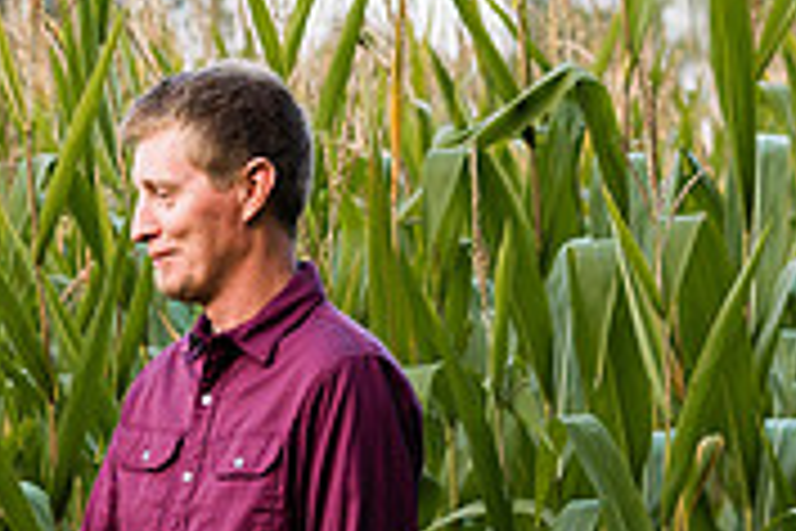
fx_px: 5174
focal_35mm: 234
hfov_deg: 8.7
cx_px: -197
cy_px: 320
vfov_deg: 5.9
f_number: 3.2
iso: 400
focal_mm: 58
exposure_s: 1/200
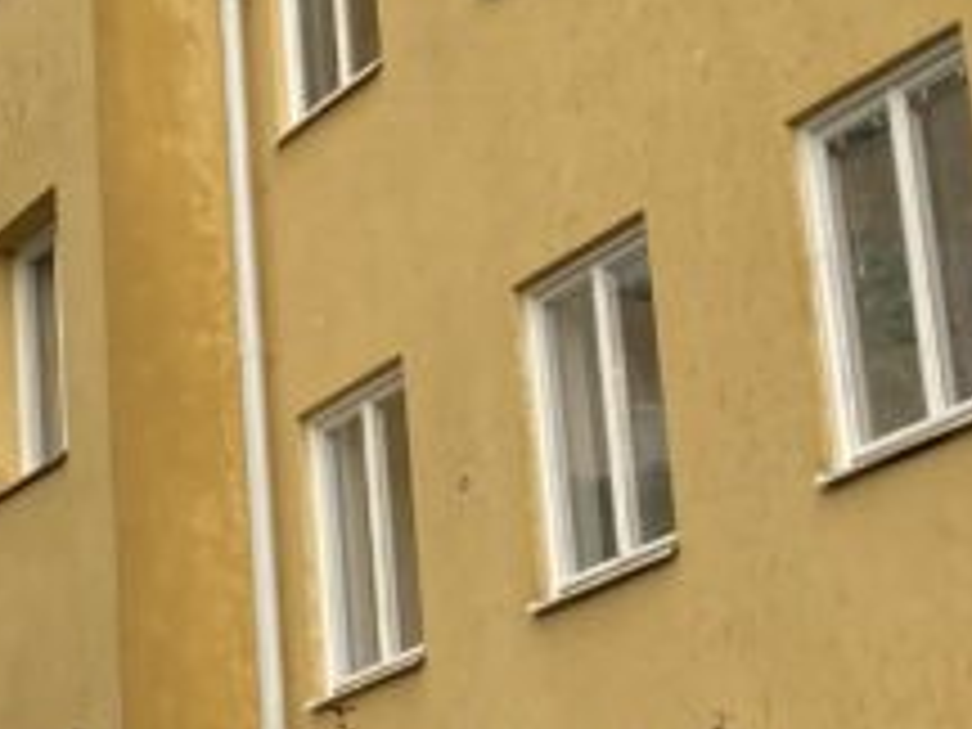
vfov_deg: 11.1
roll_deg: -4.0
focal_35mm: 133
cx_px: -1080
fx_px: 3735
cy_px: 50
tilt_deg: +22.4
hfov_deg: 12.7
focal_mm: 3.99
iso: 20
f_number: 1.8
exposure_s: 1/545
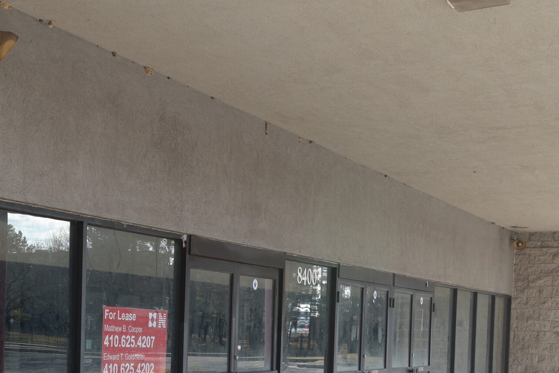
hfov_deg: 32.5
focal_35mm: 60
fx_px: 932
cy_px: 364
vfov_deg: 21.9
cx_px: 111
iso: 100
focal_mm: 20
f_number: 4
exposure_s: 1/125
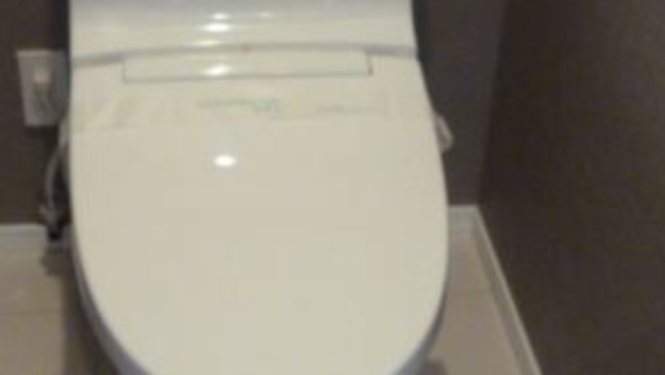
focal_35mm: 67
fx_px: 1182
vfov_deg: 18.0
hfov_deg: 31.3
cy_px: 171
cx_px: 256
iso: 800
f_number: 3.1
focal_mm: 5
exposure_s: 1/40
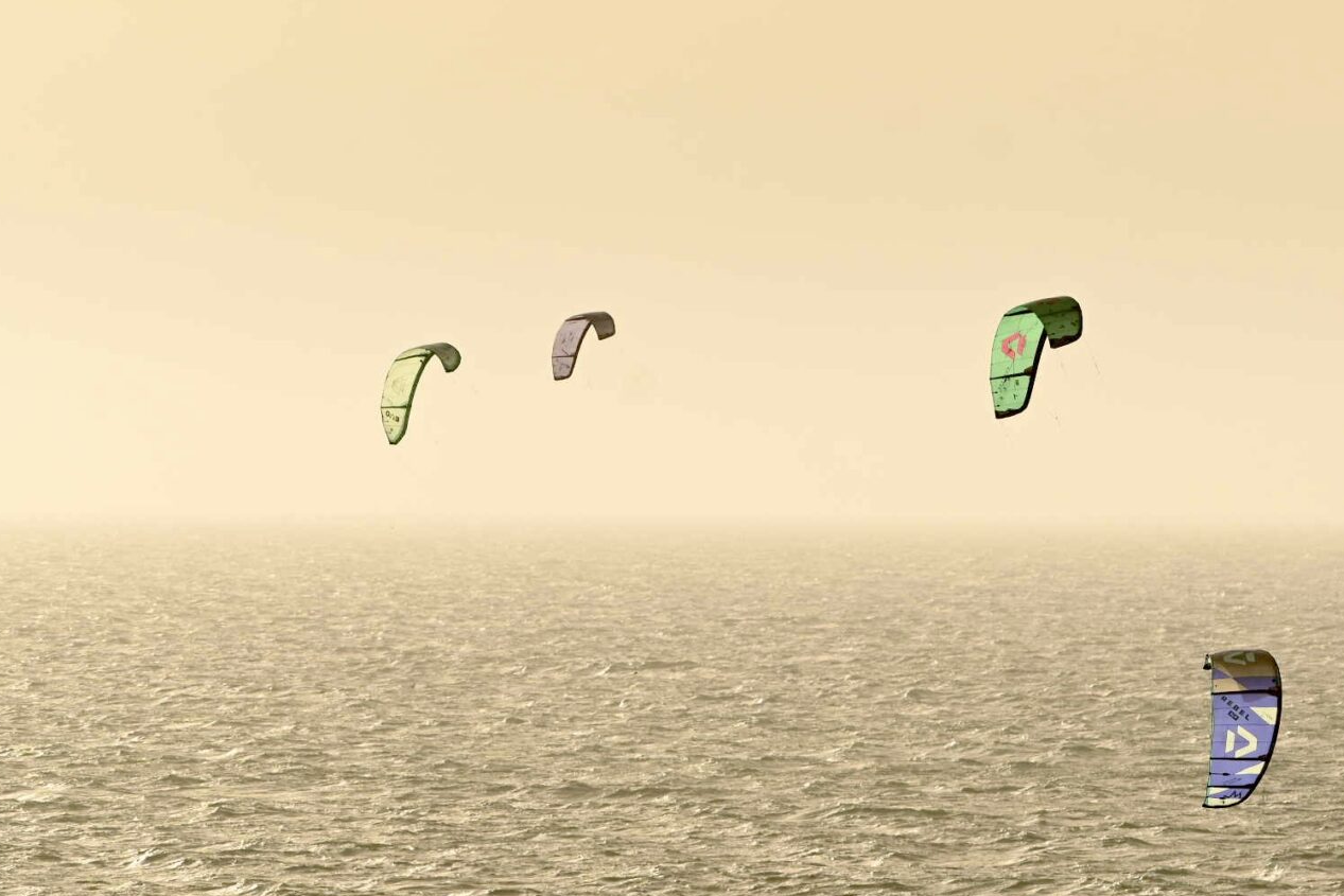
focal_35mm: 404
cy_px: 735
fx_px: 15083
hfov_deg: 5.1
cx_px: 1308
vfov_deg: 3.4
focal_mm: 200
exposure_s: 1/2000
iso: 200
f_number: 5.6
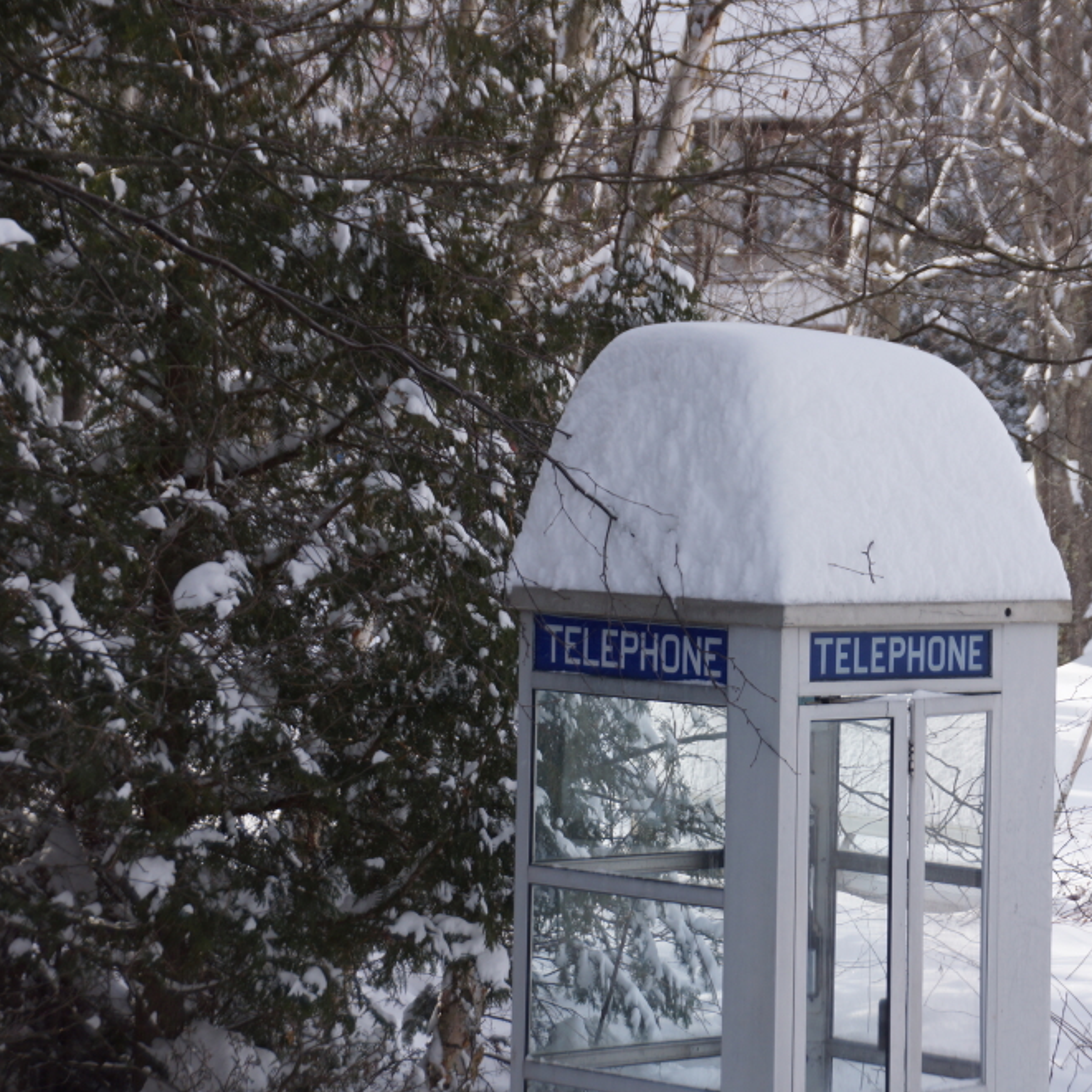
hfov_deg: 12.1
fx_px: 5162
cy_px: 545
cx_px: 776
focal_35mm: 145
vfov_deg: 12.1
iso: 100
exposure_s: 1/160
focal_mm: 75
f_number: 5.6
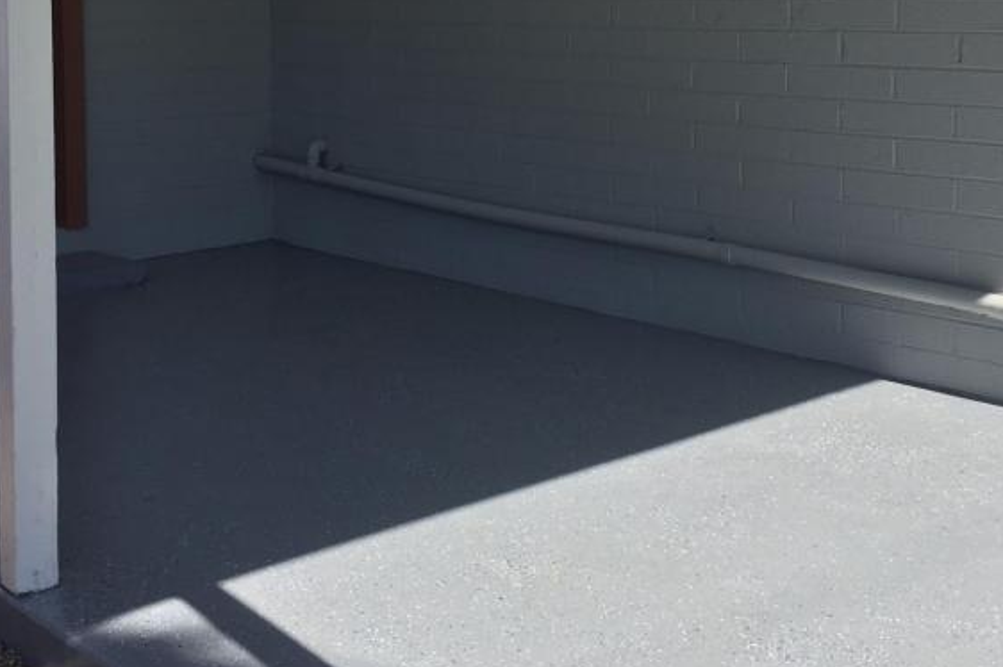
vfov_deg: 24.1
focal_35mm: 55
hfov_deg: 36.2
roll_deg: +1.0
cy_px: 105
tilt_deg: -4.0
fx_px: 1531
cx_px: 578
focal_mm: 4.15
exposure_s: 1/1412
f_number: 2.2
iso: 32
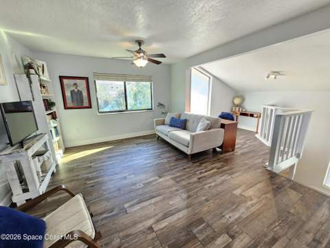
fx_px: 124
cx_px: 165
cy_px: 124
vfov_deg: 89.9
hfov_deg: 106.2
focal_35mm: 13
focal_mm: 2.2
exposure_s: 1/60
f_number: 2.2
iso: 125
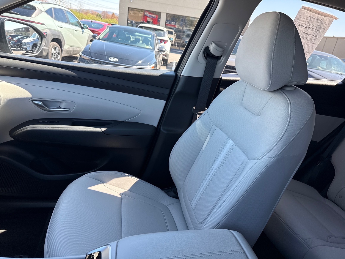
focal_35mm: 24
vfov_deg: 56.8
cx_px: 172
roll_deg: -9.3
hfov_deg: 71.6
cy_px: 130
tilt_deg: -22.9
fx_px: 239
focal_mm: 6.76
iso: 100
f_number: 1.78
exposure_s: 1/273
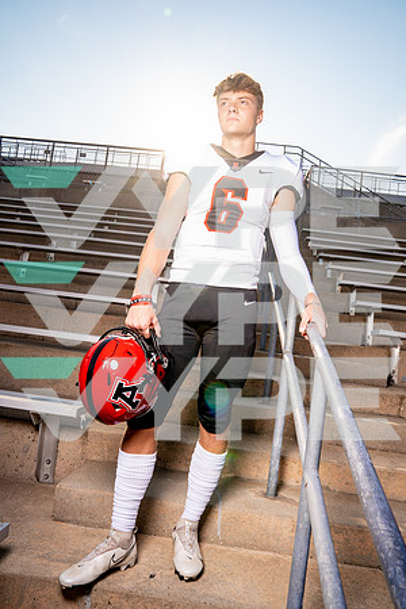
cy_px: 304
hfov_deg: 46.4
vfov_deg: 65.5
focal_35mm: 28
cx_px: 203
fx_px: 474
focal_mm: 28
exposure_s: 1/200
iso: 200
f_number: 10
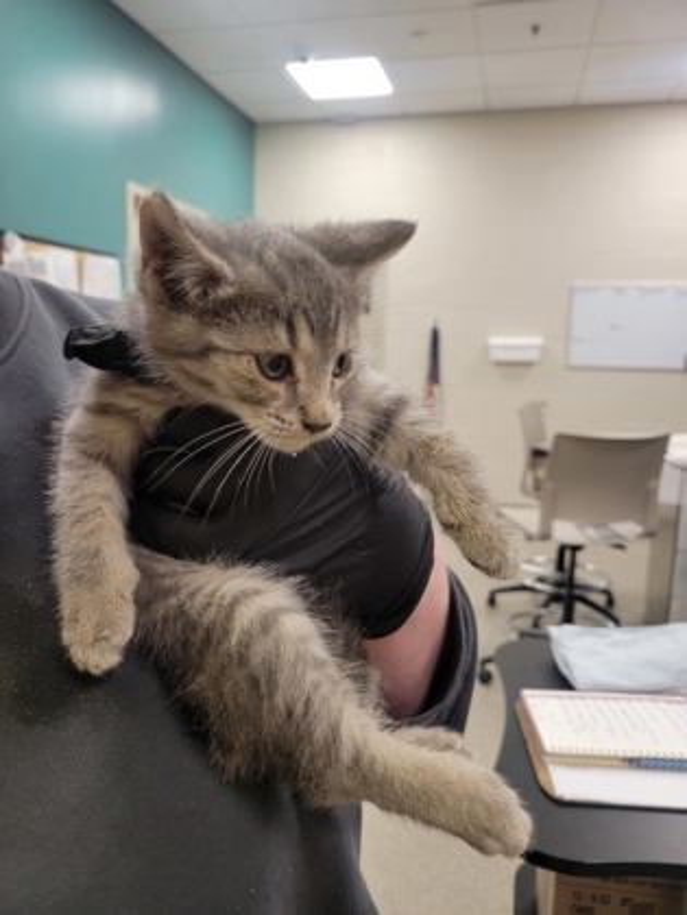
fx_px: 688
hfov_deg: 53.1
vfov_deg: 67.3
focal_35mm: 26
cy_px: 458
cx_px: 344
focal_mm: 5.4
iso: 200
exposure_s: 1/120
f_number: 1.8
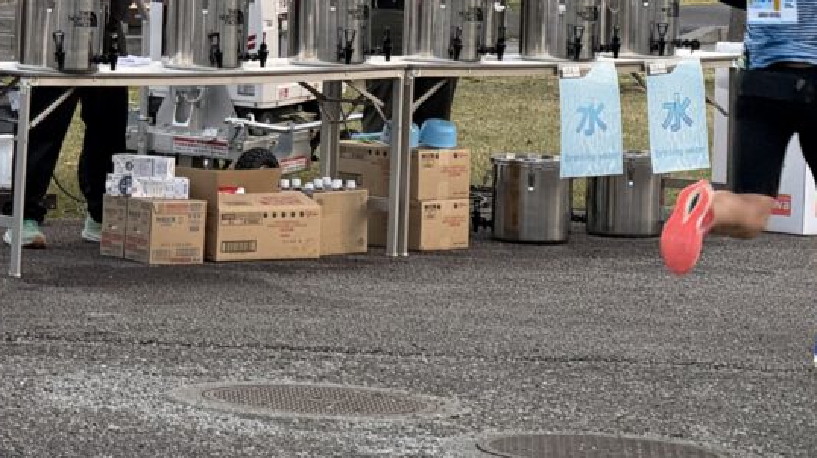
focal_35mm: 249
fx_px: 5392
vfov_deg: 4.9
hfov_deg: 8.7
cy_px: -49
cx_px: 319
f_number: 2.8
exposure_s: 1/99
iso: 160
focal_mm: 15.66
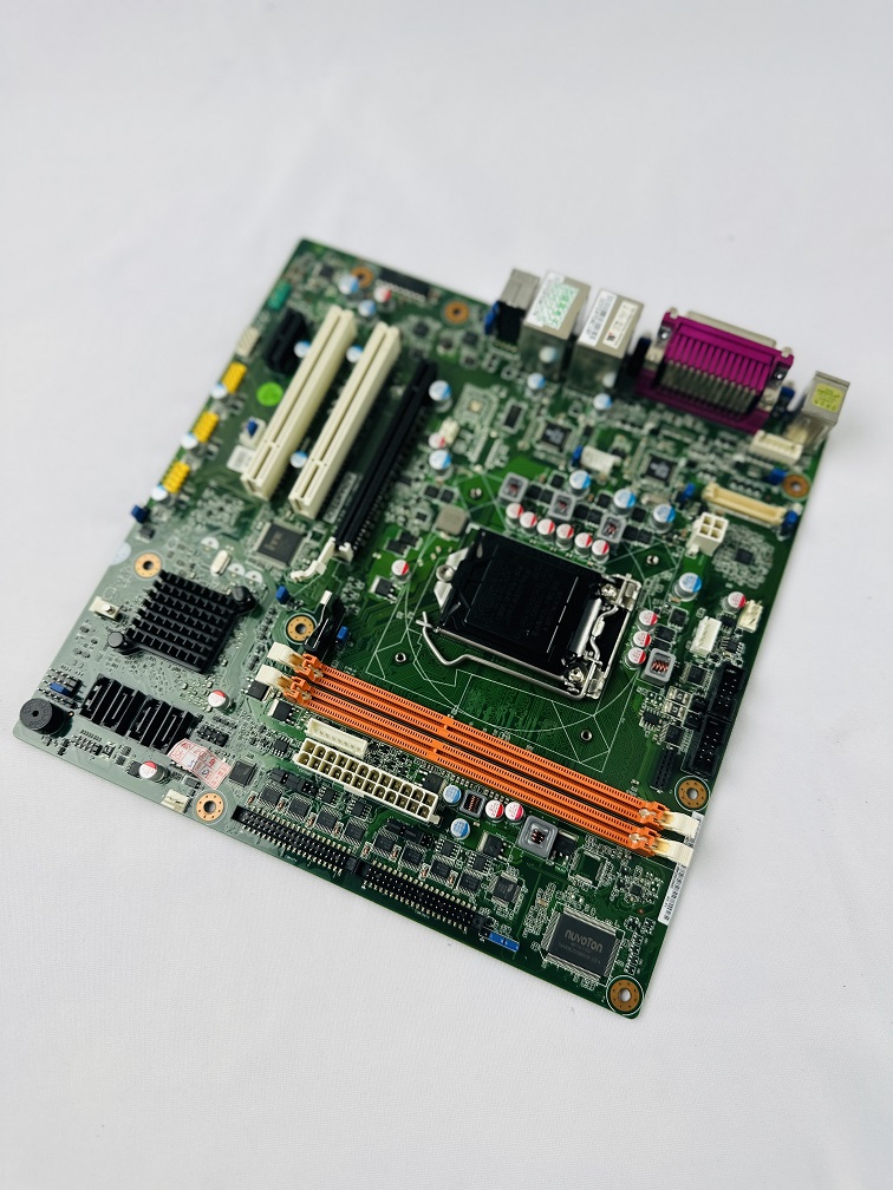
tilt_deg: -72.2
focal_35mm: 24
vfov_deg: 71.6
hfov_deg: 56.8
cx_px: 446
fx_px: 826
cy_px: 595
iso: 64
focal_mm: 6.86
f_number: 1.78
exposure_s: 1/138
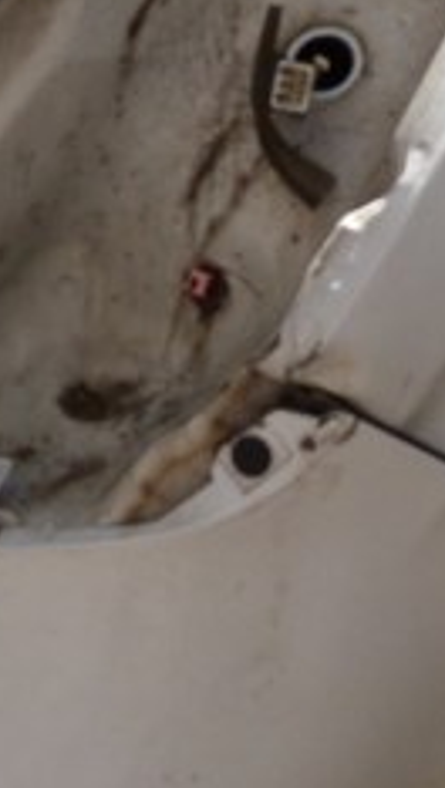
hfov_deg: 13.0
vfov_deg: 22.0
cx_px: 192
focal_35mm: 93
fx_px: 1947
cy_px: -3
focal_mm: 4.5
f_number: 4.5
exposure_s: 1/200
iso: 80
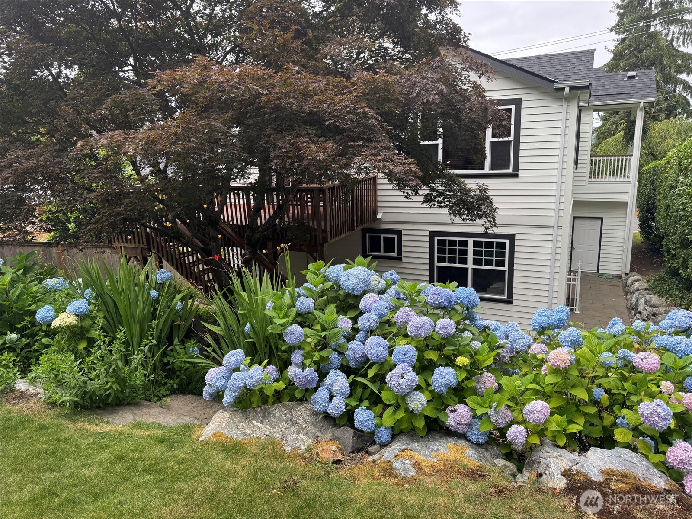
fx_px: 480
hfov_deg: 71.6
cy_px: 260
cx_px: 346
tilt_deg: -13.2
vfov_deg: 56.8
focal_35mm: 24
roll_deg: +2.7
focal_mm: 6.76
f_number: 1.78
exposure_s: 1/609
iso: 80
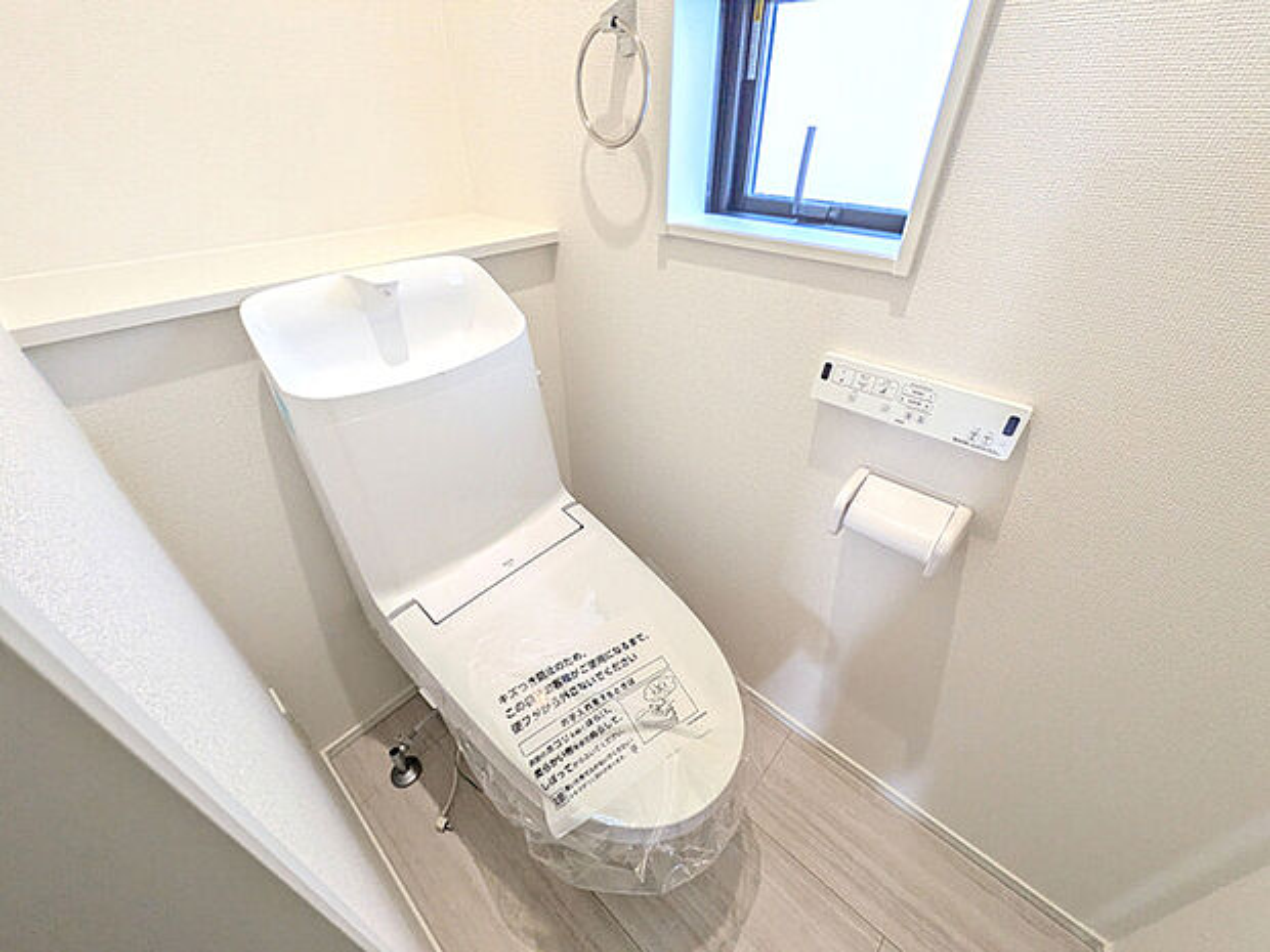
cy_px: 476
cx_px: 635
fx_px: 514
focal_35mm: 14
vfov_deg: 85.7
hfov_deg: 102.1
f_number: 2.2
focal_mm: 1.83
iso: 93
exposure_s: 1/120
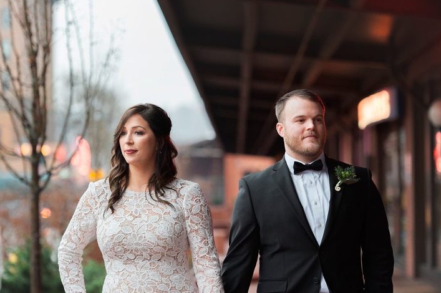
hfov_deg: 16.3
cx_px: 206
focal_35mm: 126
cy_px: 147
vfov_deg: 10.9
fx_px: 1542
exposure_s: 1/100
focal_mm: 116
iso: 1250
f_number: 2.8
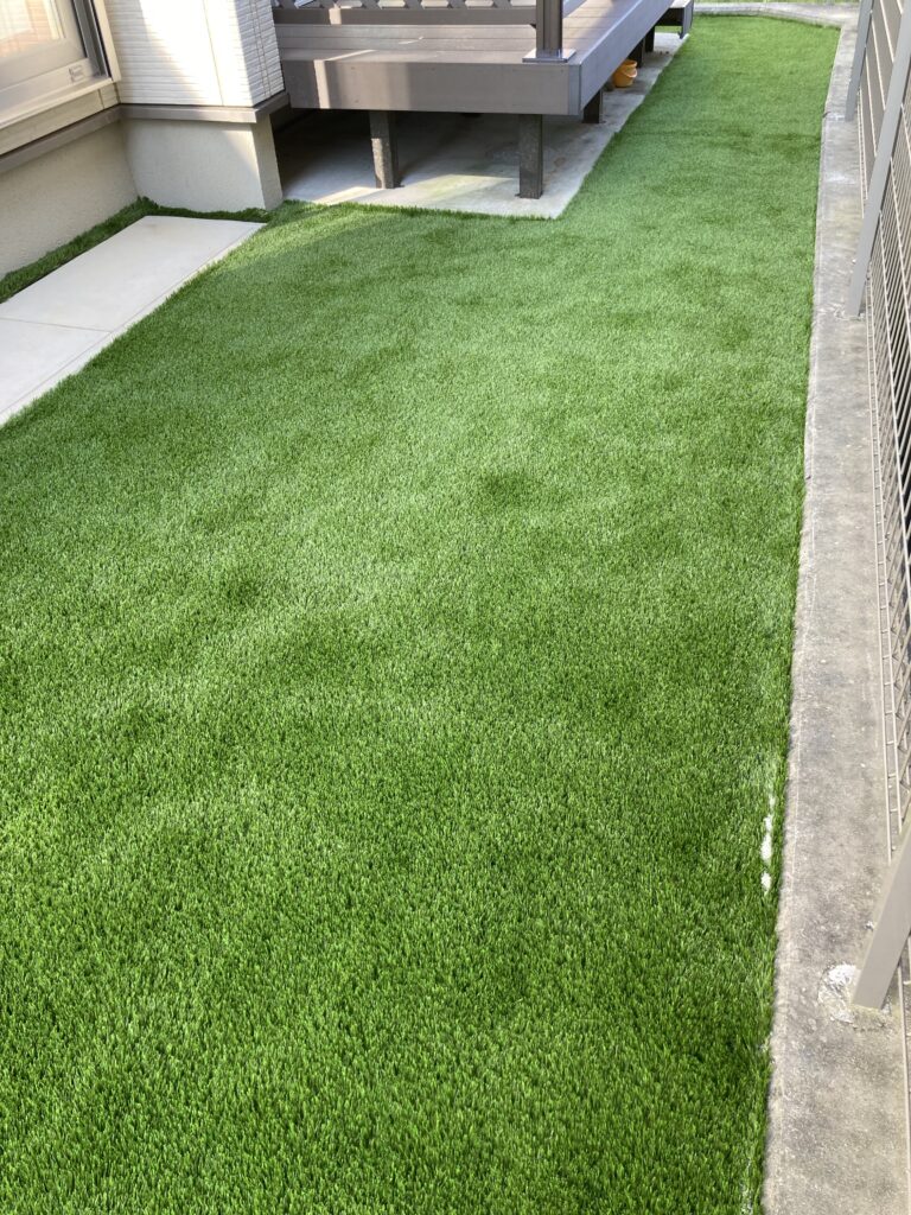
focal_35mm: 28
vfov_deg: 63.4
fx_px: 983
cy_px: 608
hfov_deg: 49.7
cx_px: 456
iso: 32
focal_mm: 3.99
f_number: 1.8
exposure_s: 1/122
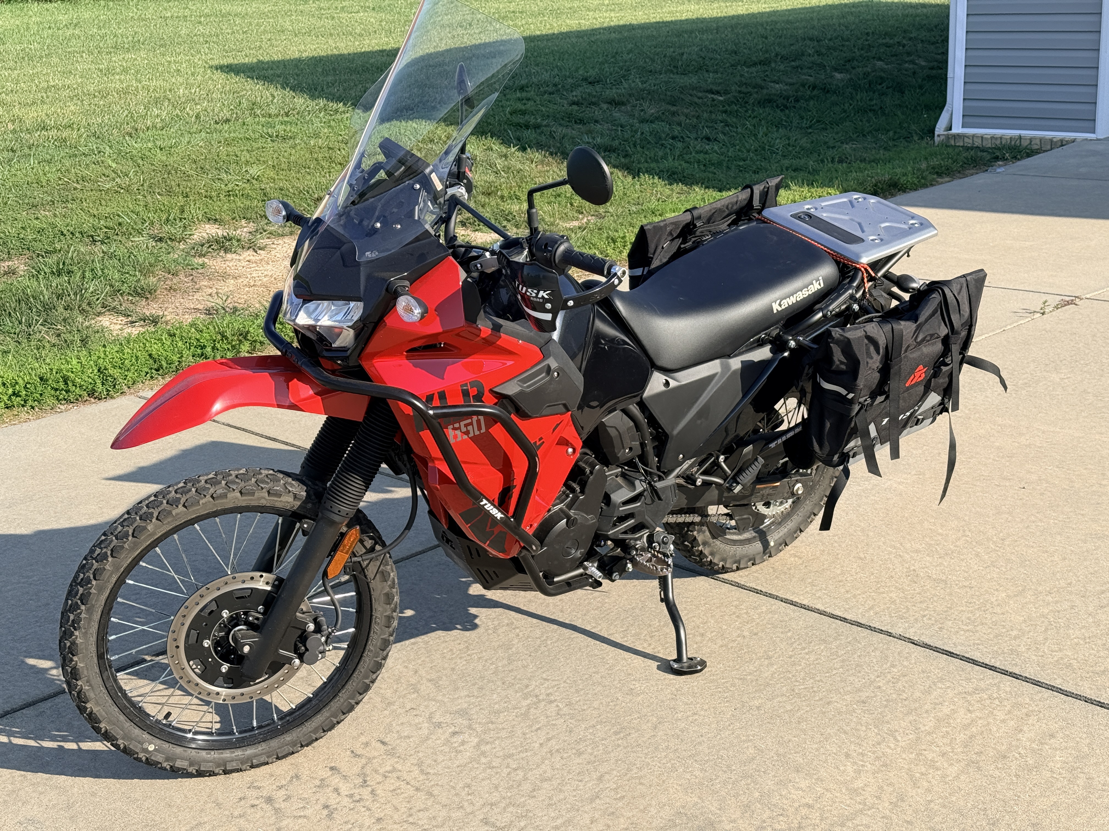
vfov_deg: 30.3
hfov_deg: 39.7
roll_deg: +3.2
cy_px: 416
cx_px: 554
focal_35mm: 48
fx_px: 1538
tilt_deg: -16.1
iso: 100
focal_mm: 6.76
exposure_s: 1/2577
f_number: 1.78
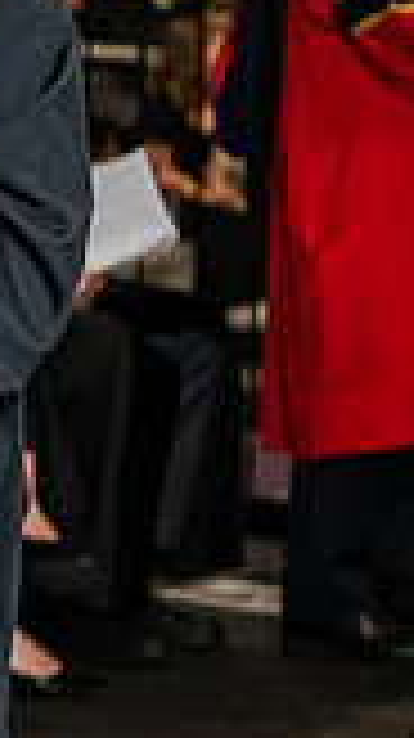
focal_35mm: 259
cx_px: -567
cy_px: -20
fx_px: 5065
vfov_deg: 8.3
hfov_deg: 4.6
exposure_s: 1/200
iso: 2000
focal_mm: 70
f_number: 5
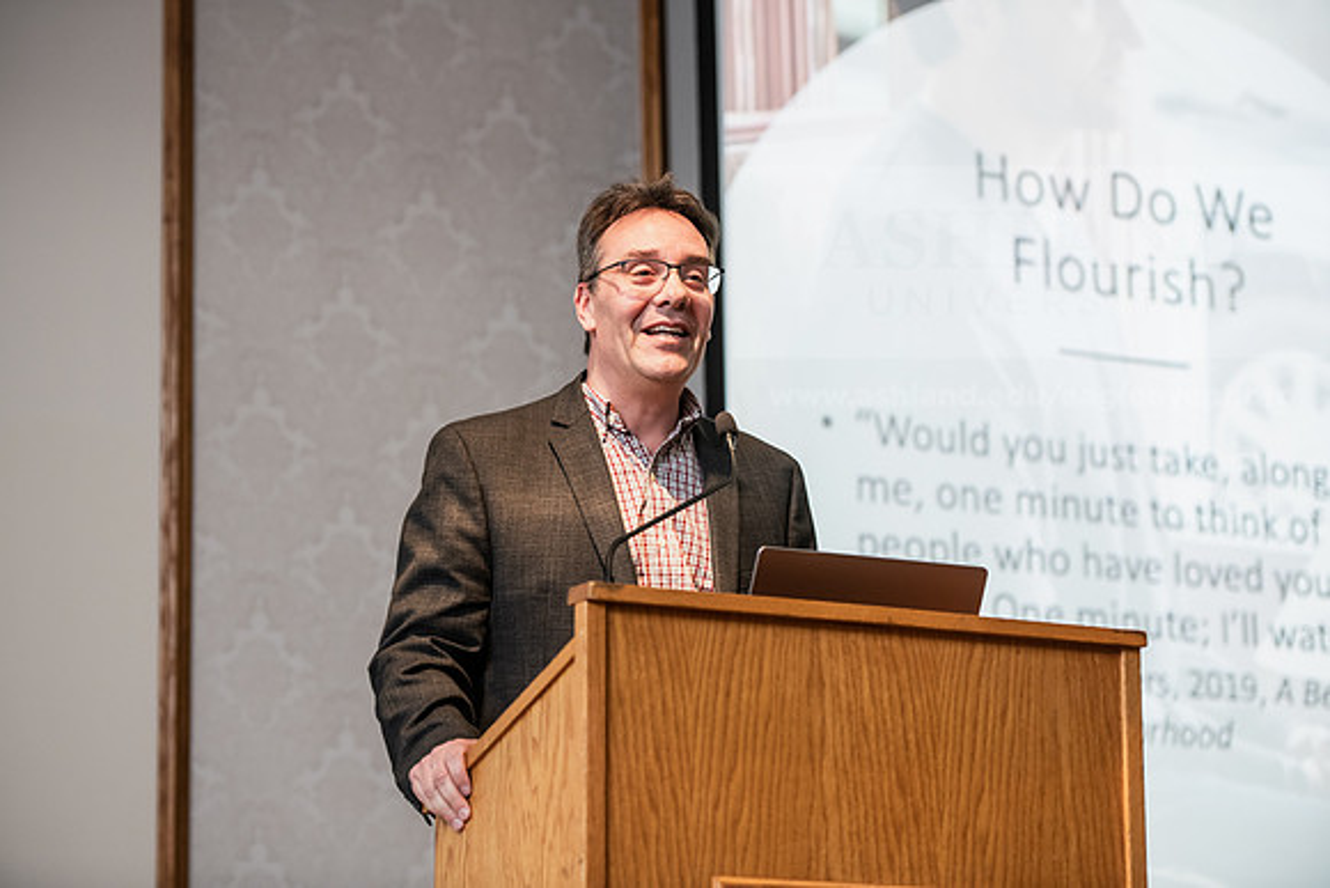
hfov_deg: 20.0
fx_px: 3769
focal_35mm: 102
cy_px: 444
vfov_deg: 13.4
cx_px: 665
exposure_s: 1/200
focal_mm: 102
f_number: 3.2
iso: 1000
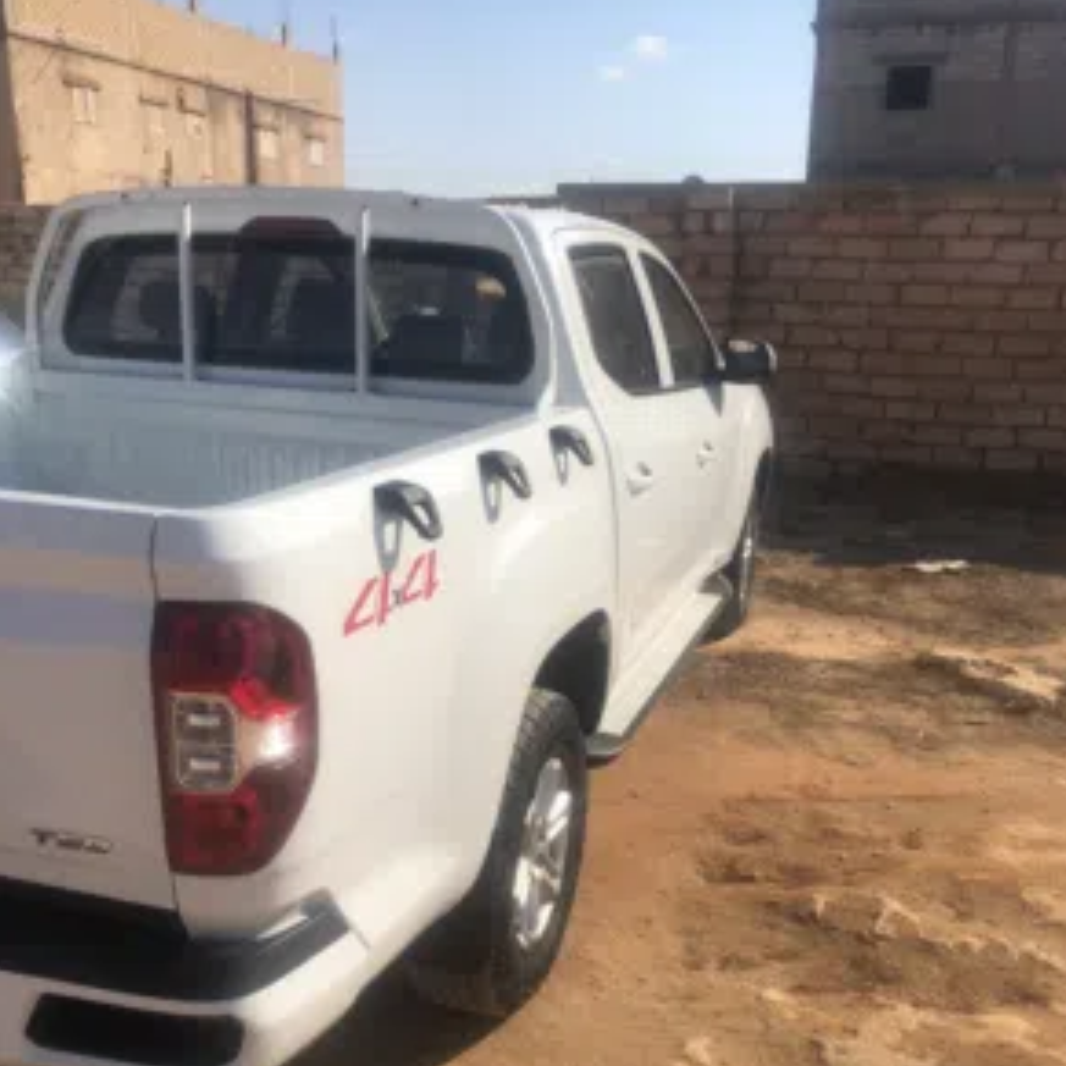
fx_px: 1185
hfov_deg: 48.4
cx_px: 542
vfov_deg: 48.2
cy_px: 637
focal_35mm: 34
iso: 25
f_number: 1.8
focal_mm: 3.99
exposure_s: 1/3205
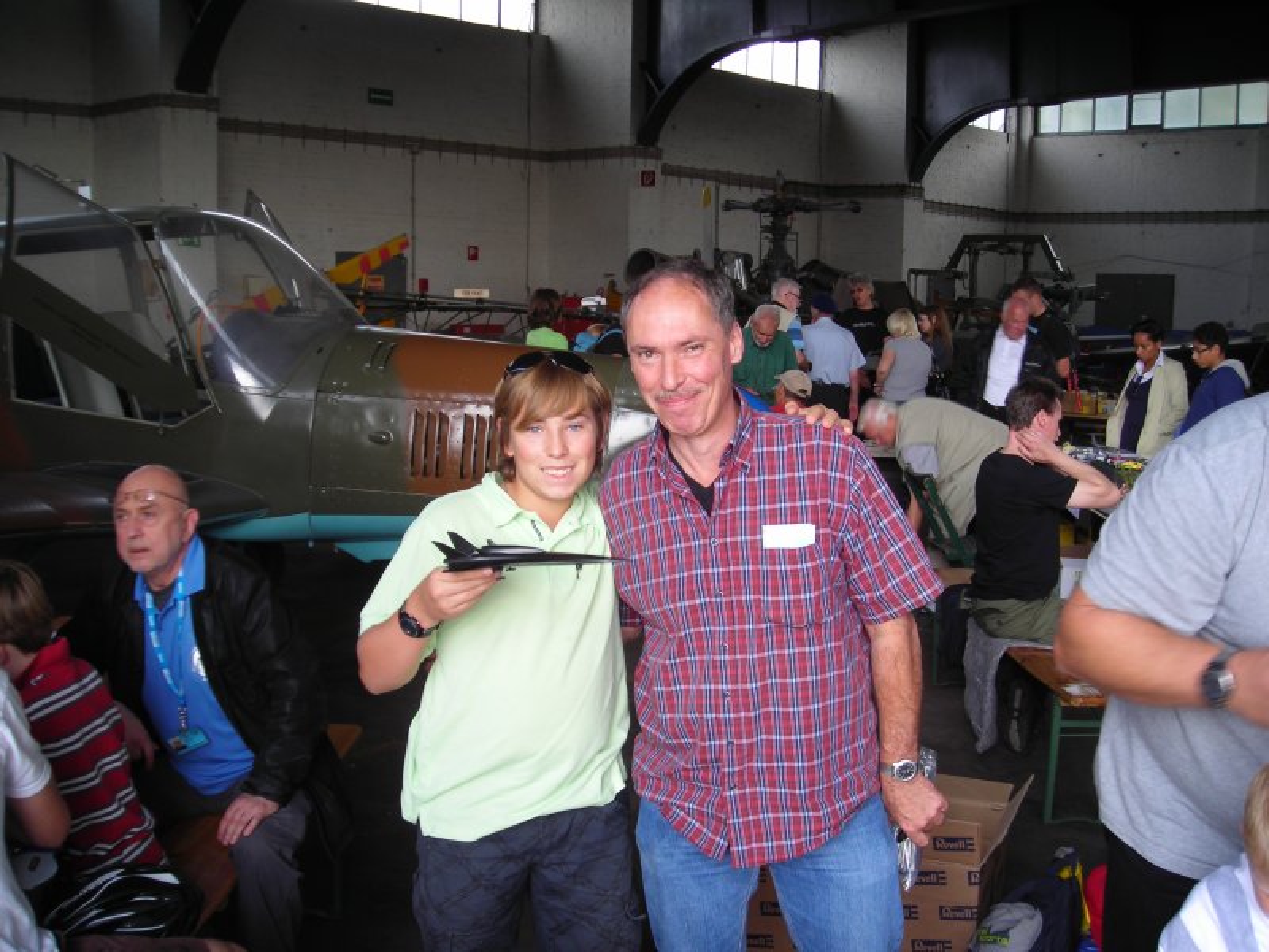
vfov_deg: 37.7
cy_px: 476
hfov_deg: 49.0
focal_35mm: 38
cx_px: 634
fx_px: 1393
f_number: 3.2
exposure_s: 1/33.6
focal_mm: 6.3
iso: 50
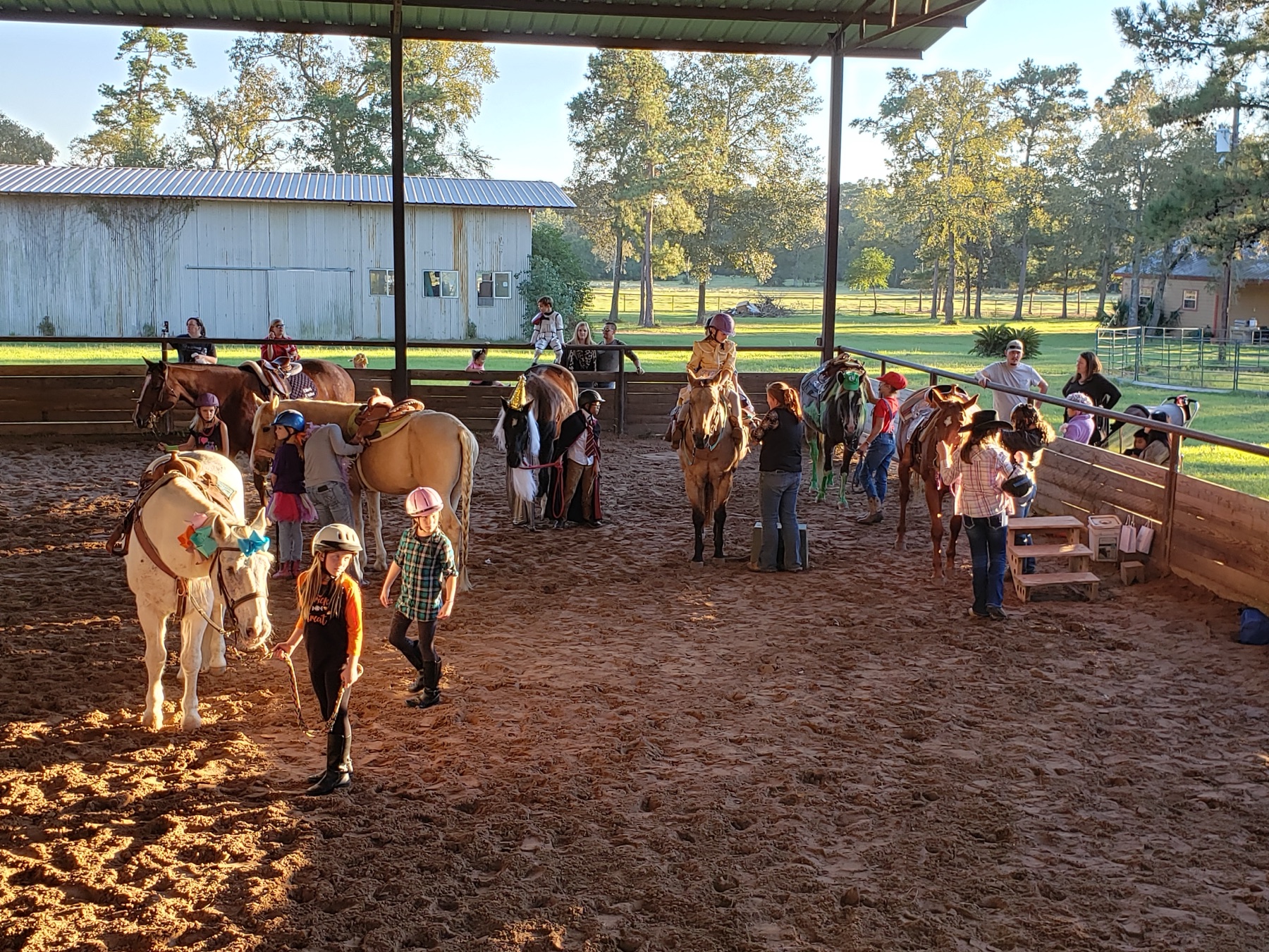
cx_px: 634
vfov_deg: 53.1
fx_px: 953
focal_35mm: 26
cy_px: 476
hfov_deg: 67.3
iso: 50
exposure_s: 1/85
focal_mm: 4.3
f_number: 2.4
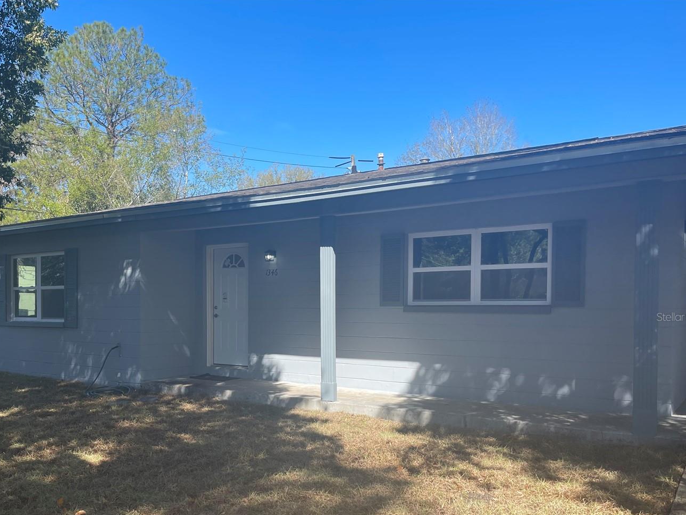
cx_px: 281
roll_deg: -0.5
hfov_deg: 58.0
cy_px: 317
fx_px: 614
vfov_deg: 45.1
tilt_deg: -1.5
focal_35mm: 31
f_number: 1.6
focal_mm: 5.1
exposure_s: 1/1238
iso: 32
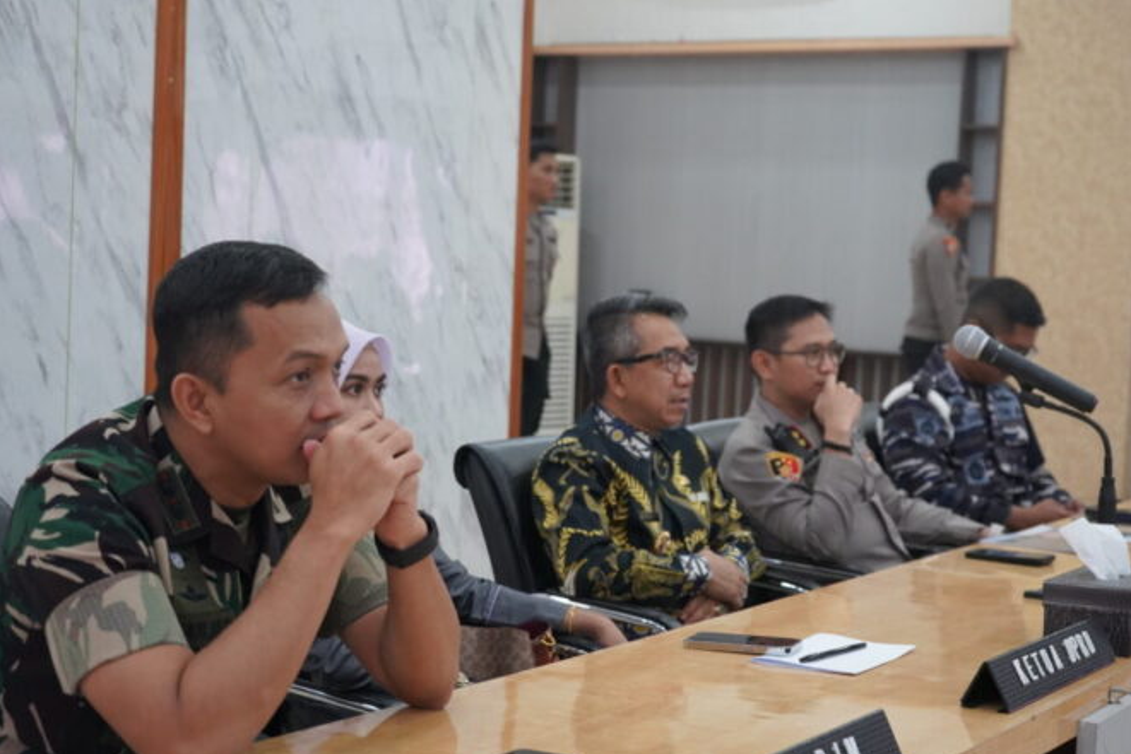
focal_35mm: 59
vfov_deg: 23.0
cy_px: 371
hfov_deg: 33.9
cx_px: 599
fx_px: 1854
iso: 5000
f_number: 4.5
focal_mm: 52
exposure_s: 1/160
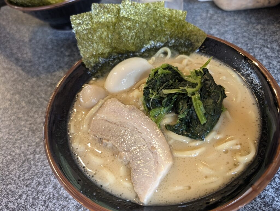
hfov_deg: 71.5
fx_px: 194
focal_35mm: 24
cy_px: 106
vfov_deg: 56.9
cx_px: 140
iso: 222
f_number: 1.68
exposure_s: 1/74.8
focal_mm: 6.9
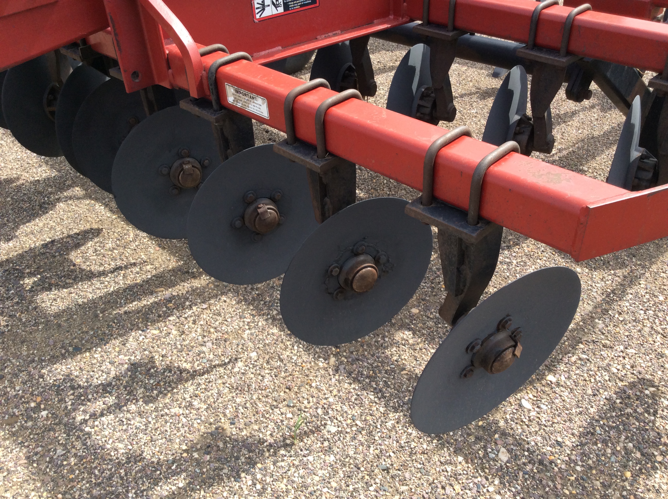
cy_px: 250
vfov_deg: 44.1
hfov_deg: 56.9
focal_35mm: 32
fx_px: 617
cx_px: 334
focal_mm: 3.3
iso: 32
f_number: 2.4
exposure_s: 1/566
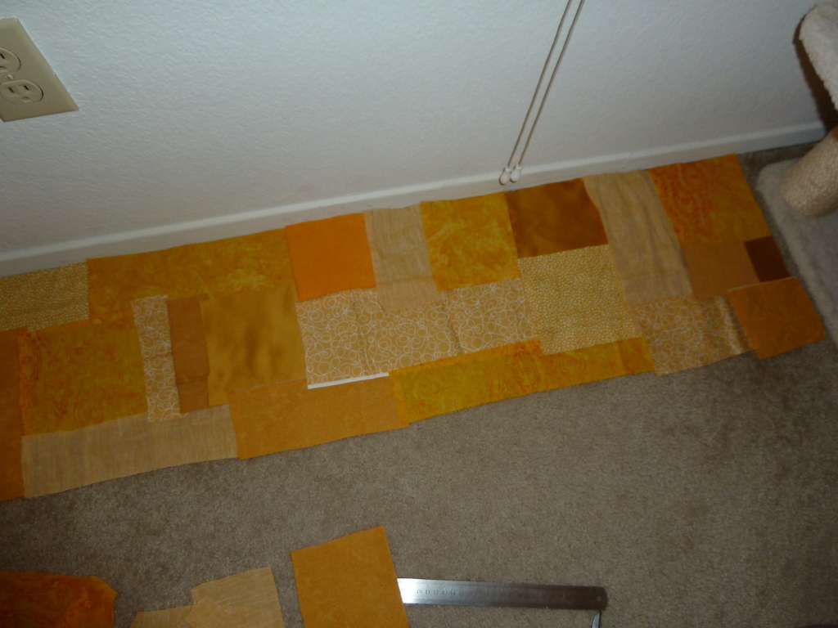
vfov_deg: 54.9
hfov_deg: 69.4
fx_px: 605
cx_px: 419
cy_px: 314
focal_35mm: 25
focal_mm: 4.1
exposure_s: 1/15
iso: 125
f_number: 3.3
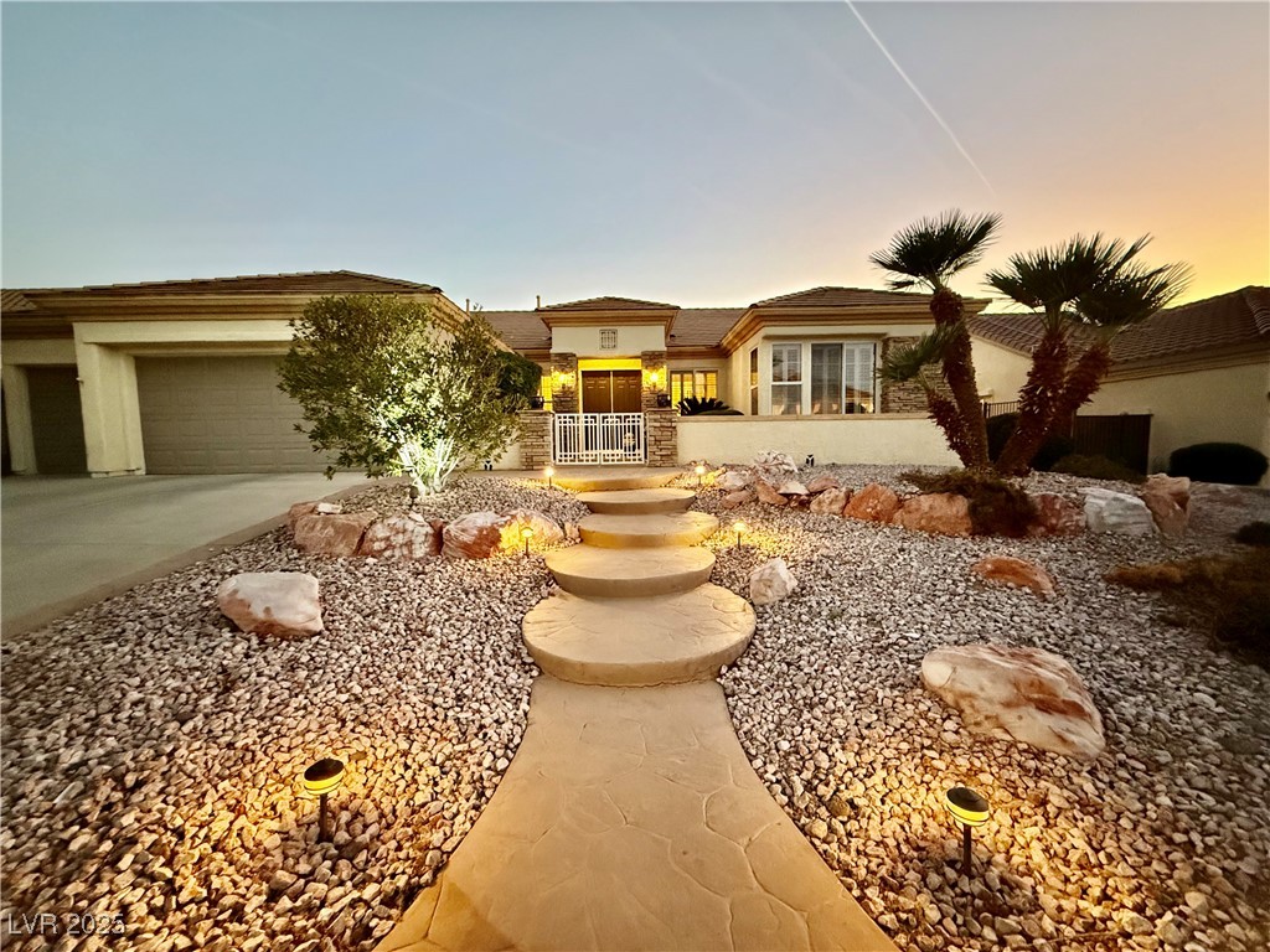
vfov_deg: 85.7
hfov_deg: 102.1
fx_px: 514
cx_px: 635
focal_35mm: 14
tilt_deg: -3.5
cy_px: 476
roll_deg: +1.0
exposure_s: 1/40
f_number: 2.2
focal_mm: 2.22
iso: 1250
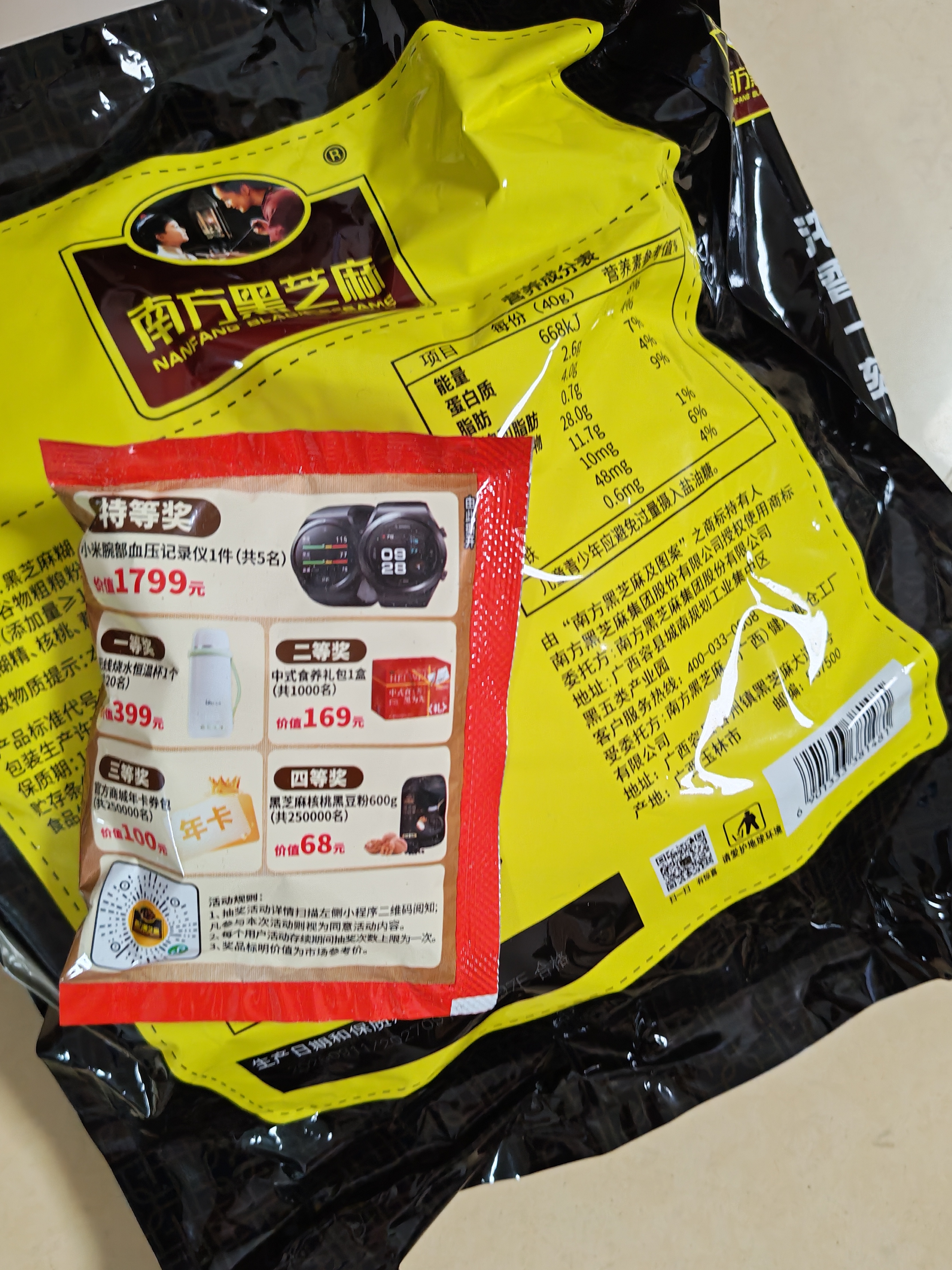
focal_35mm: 29
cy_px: 672
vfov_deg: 61.6
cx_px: 479
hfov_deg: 48.2
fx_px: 1064
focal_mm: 6.12
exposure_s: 1/33
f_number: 1.9
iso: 2000
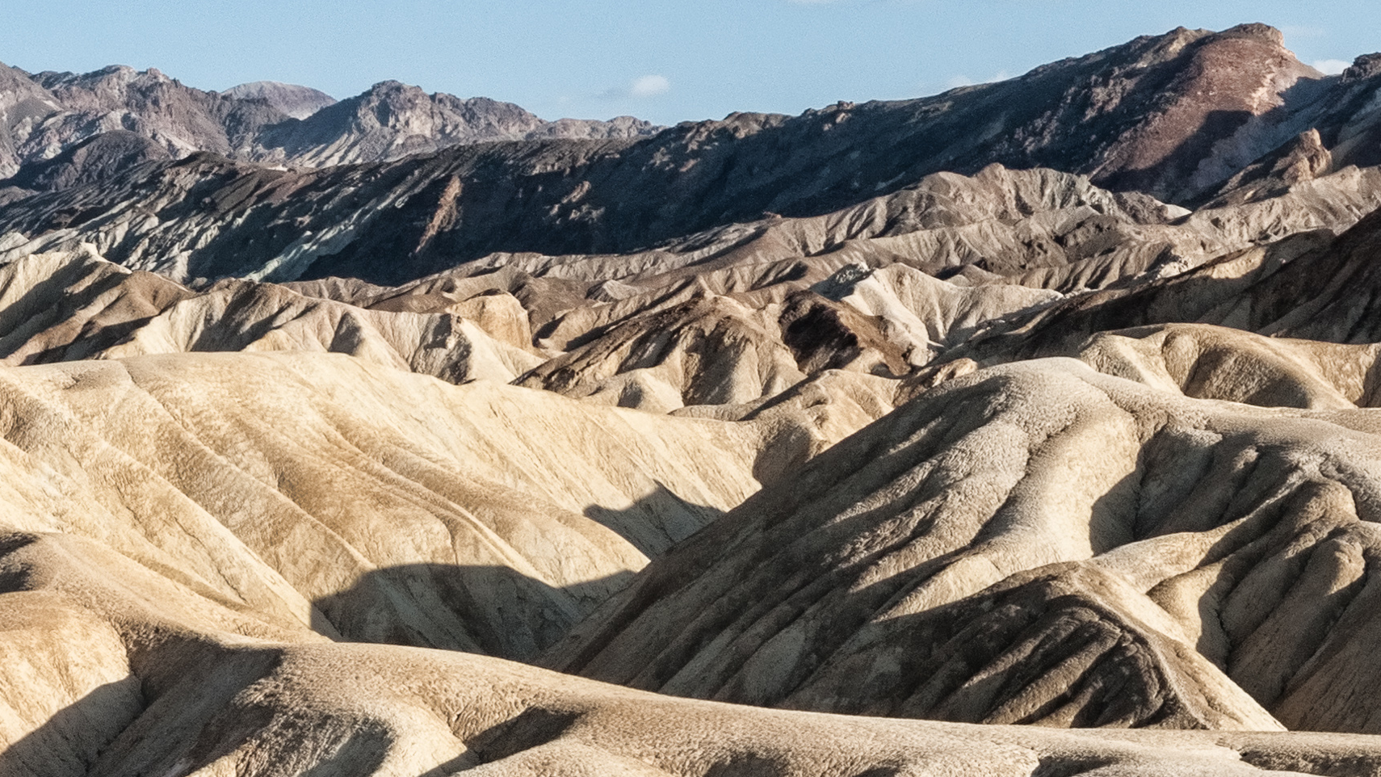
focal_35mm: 157
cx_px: 1077
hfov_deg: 13.6
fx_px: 5749
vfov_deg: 7.7
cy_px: 641
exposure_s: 1/250
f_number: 11
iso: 200
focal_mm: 40
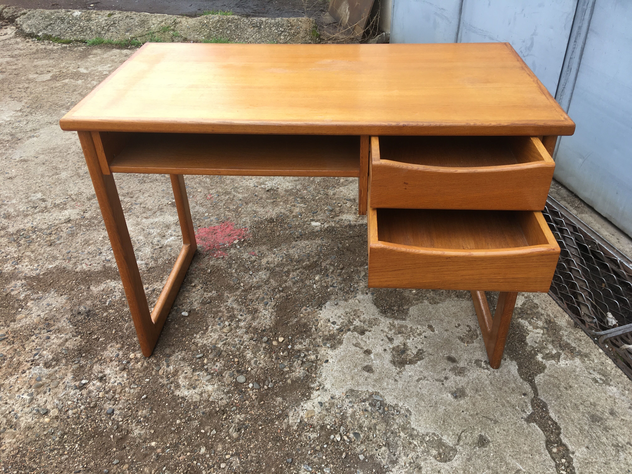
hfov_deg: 61.7
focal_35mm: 29
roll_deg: -0.9
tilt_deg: -32.4
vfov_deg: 48.2
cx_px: 316
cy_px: 237
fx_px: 529
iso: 25
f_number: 2.2
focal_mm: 4.15
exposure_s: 1/109
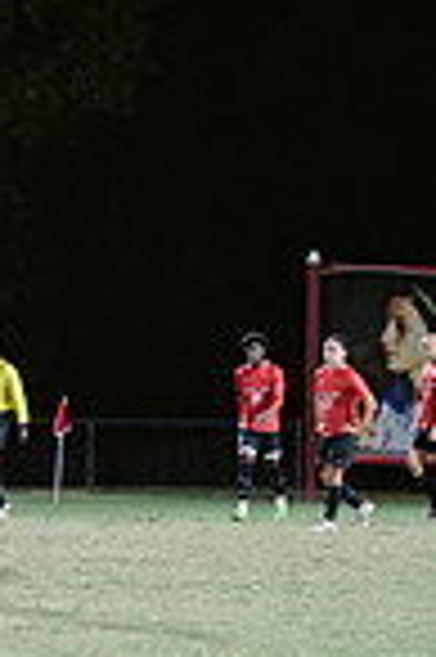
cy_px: 290
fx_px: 6519
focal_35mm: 358
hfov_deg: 3.7
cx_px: -859
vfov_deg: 5.8
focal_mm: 90
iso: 2000
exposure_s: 1/160
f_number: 3.5
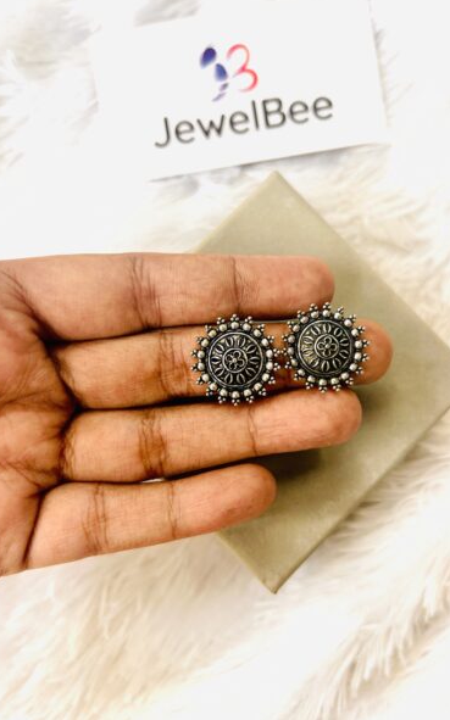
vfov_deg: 66.5
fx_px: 550
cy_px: 357
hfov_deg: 44.5
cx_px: 241
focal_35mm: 28
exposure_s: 1/50
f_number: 1.5
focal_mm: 5.7
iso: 125
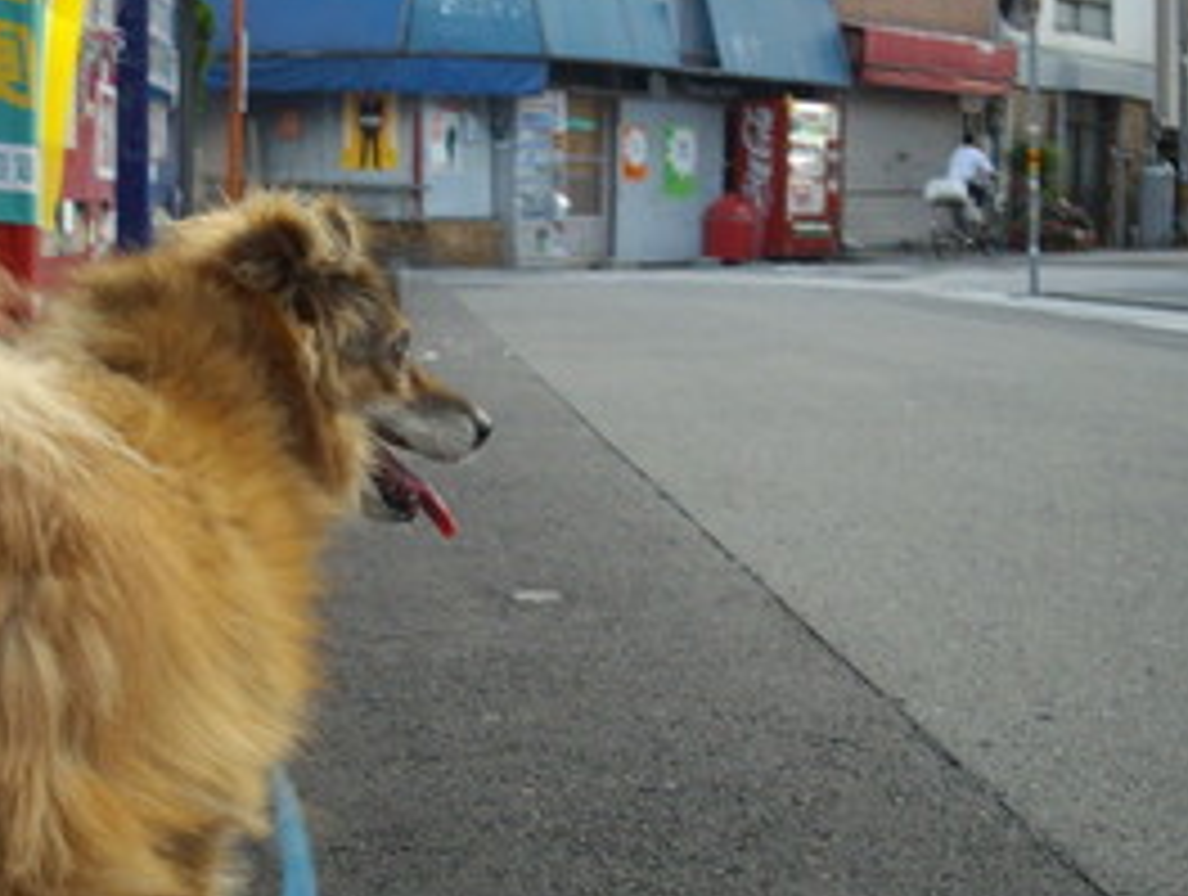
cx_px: 544
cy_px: 297
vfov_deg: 23.3
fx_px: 2166
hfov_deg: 30.7
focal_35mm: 63
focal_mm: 6.2
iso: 122
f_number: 2.8
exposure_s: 1/125
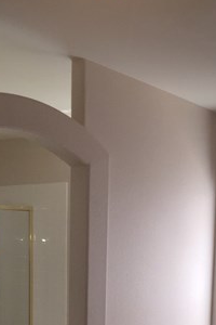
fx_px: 927
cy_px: 471
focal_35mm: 103
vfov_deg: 17.9
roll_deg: -1.9
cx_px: 109
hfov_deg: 13.3
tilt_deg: -14.8
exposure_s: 1/56
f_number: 2.2
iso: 32
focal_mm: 4.15
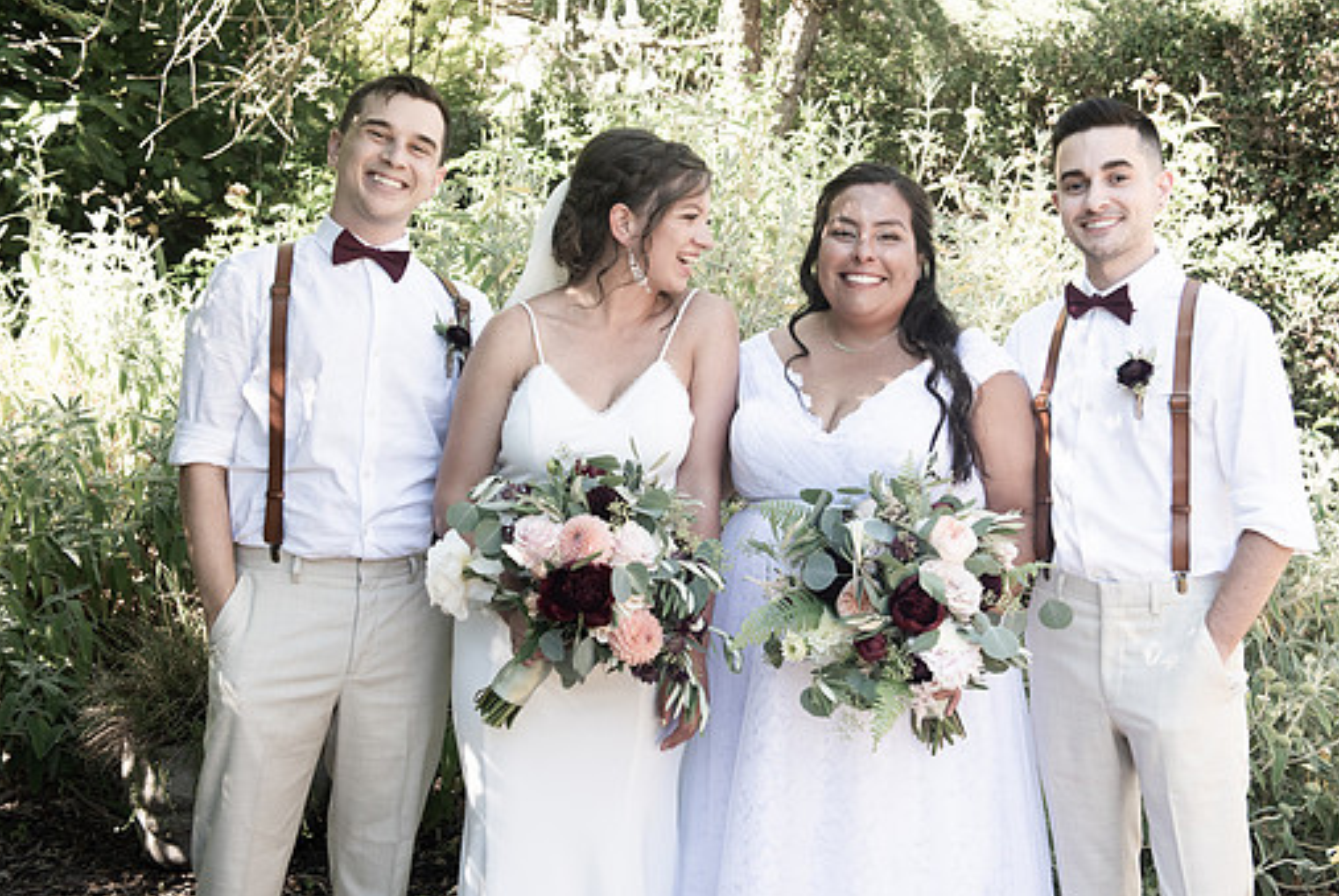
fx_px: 1787
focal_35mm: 48
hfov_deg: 41.1
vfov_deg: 28.1
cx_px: 724
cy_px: 445
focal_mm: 42
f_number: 4.5
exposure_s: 1/320
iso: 640
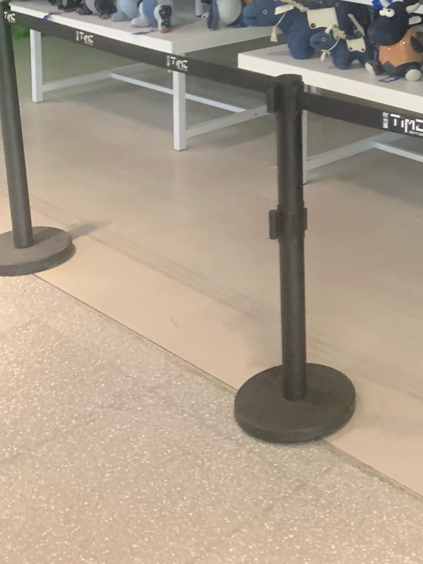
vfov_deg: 29.8
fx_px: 961
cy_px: -35
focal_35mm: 59
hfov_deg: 23.5
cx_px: 446
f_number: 1.8
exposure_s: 1/55
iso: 400
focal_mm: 4.25
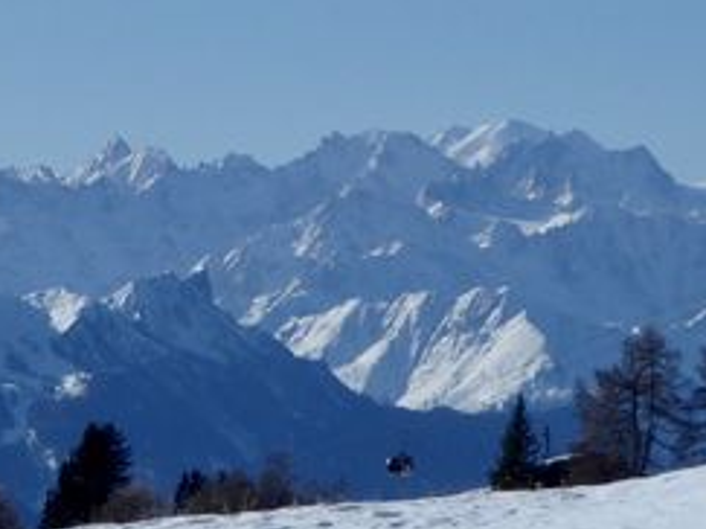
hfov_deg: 5.5
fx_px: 7400
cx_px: 299
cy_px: -97
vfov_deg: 4.1
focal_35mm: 363
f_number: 4.9
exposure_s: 1/1000
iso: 80
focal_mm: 16.1
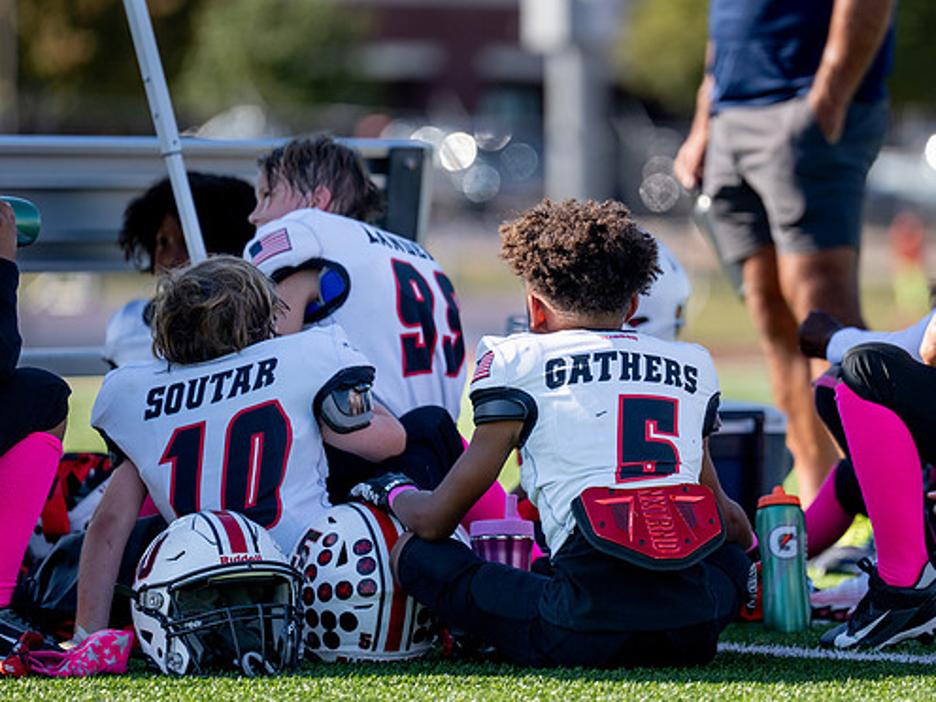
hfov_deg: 6.7
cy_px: 312
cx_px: 635
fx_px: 7977
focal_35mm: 295
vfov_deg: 5.0
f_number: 2.8
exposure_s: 1/3200
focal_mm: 200
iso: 320
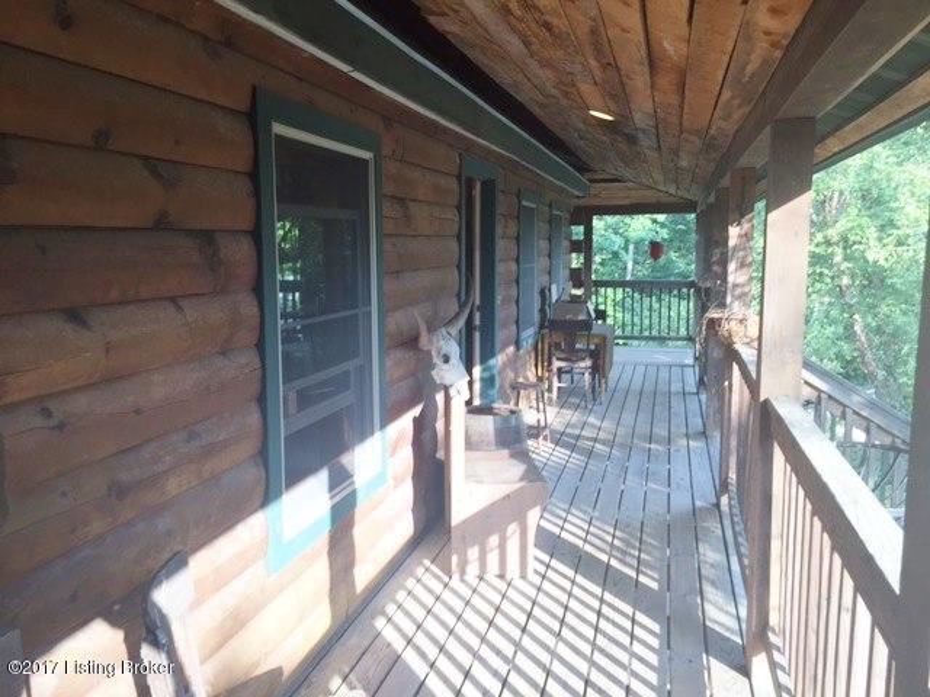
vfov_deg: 48.2
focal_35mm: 29
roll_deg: -1.9
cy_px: 348
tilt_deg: -7.2
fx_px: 779
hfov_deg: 61.7
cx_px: 465
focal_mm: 4.15
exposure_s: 1/120
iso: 32
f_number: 2.2
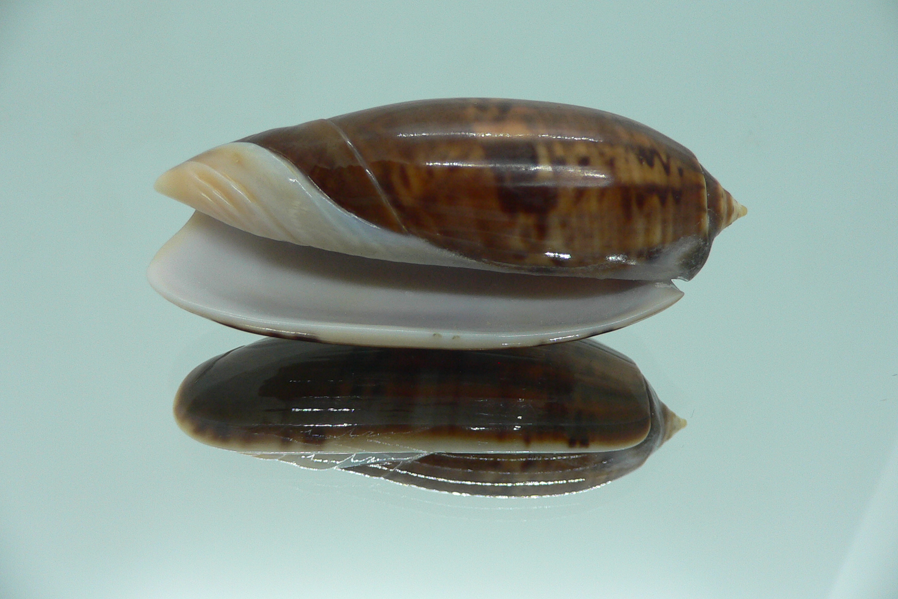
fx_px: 923
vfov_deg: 35.9
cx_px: 448
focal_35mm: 37
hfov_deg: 51.9
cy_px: 295
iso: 100
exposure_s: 1/60
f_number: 2.8
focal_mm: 4.6
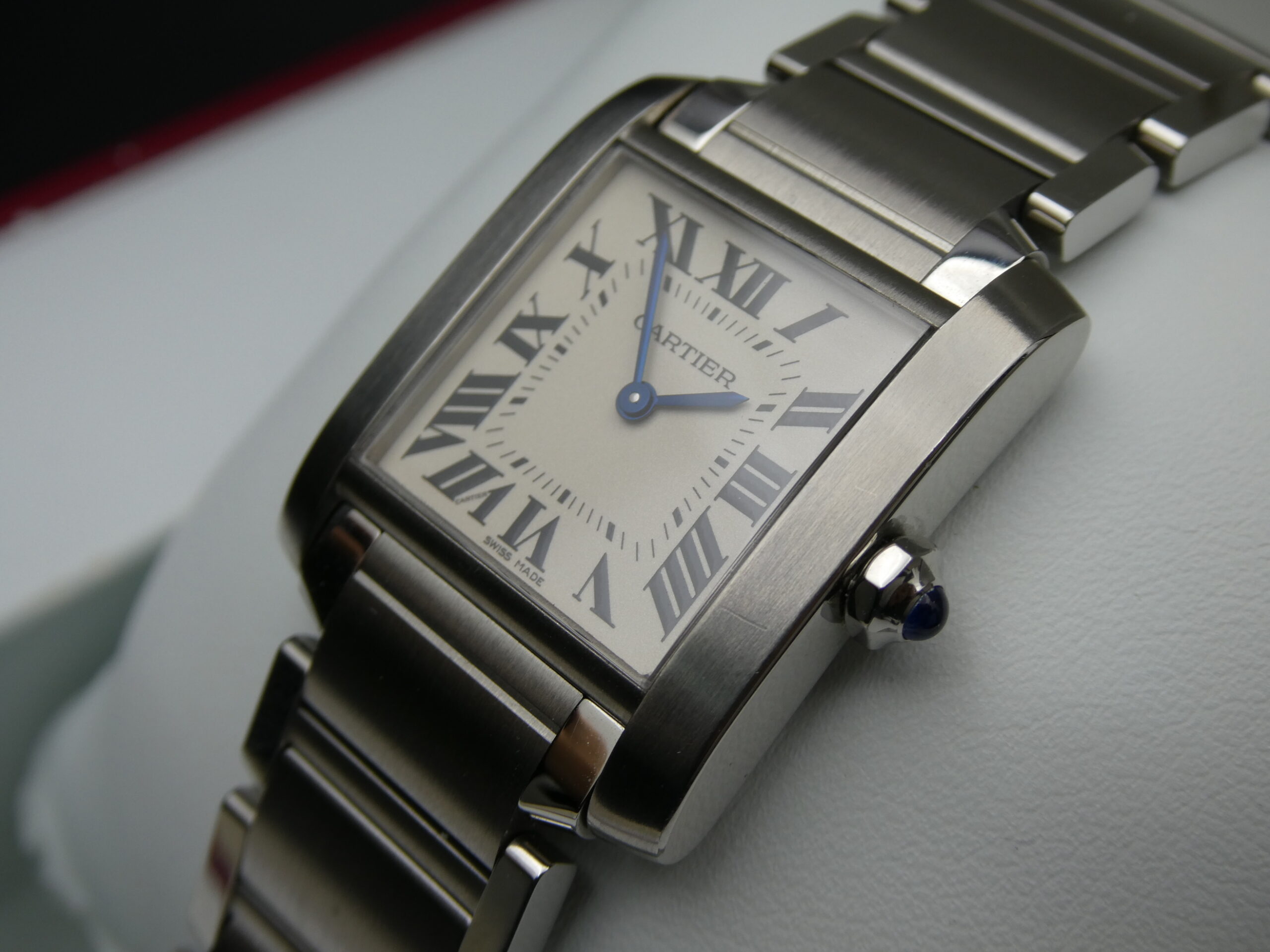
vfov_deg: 27.0
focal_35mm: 54
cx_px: 635
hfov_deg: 35.5
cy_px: 476
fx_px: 1981
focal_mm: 9.6
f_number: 4.1
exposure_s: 1/160
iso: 80
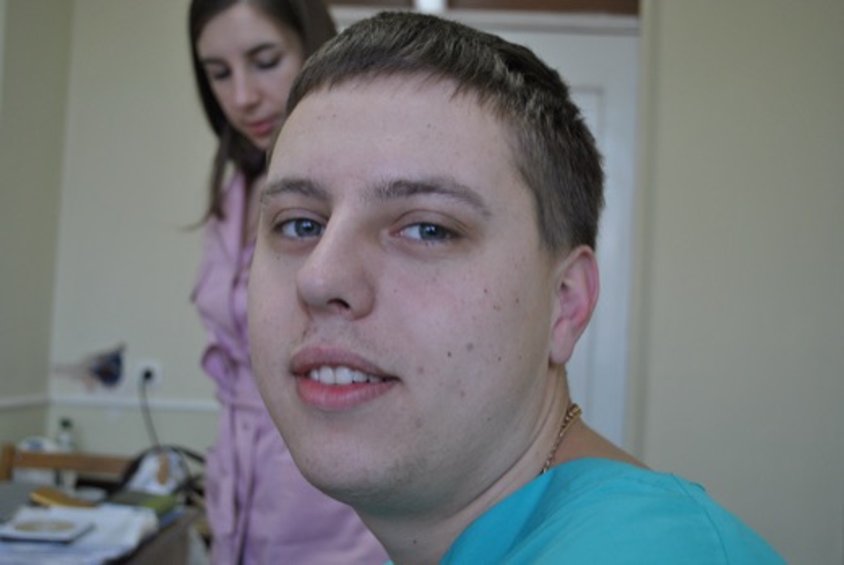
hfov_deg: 43.6
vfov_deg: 29.9
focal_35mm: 45
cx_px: 422
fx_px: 1056
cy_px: 282
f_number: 4.5
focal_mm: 30
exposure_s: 1/40
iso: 400
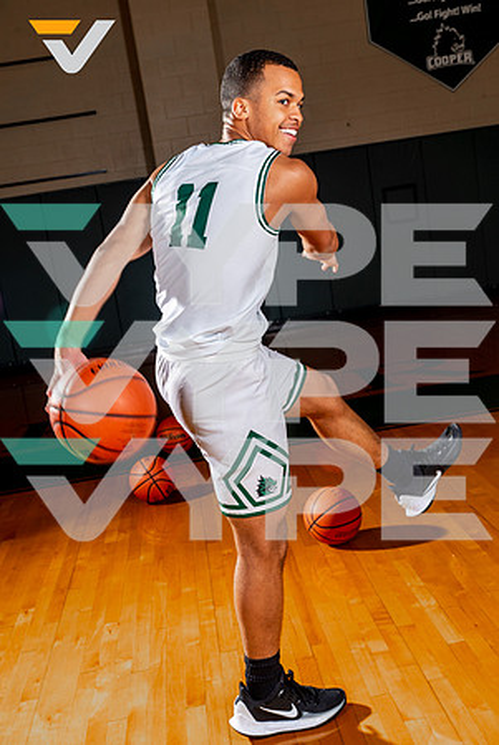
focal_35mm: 42
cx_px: 250
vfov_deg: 46.4
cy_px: 372
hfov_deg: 32.0
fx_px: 871
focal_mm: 42
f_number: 8
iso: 125
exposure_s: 1/125
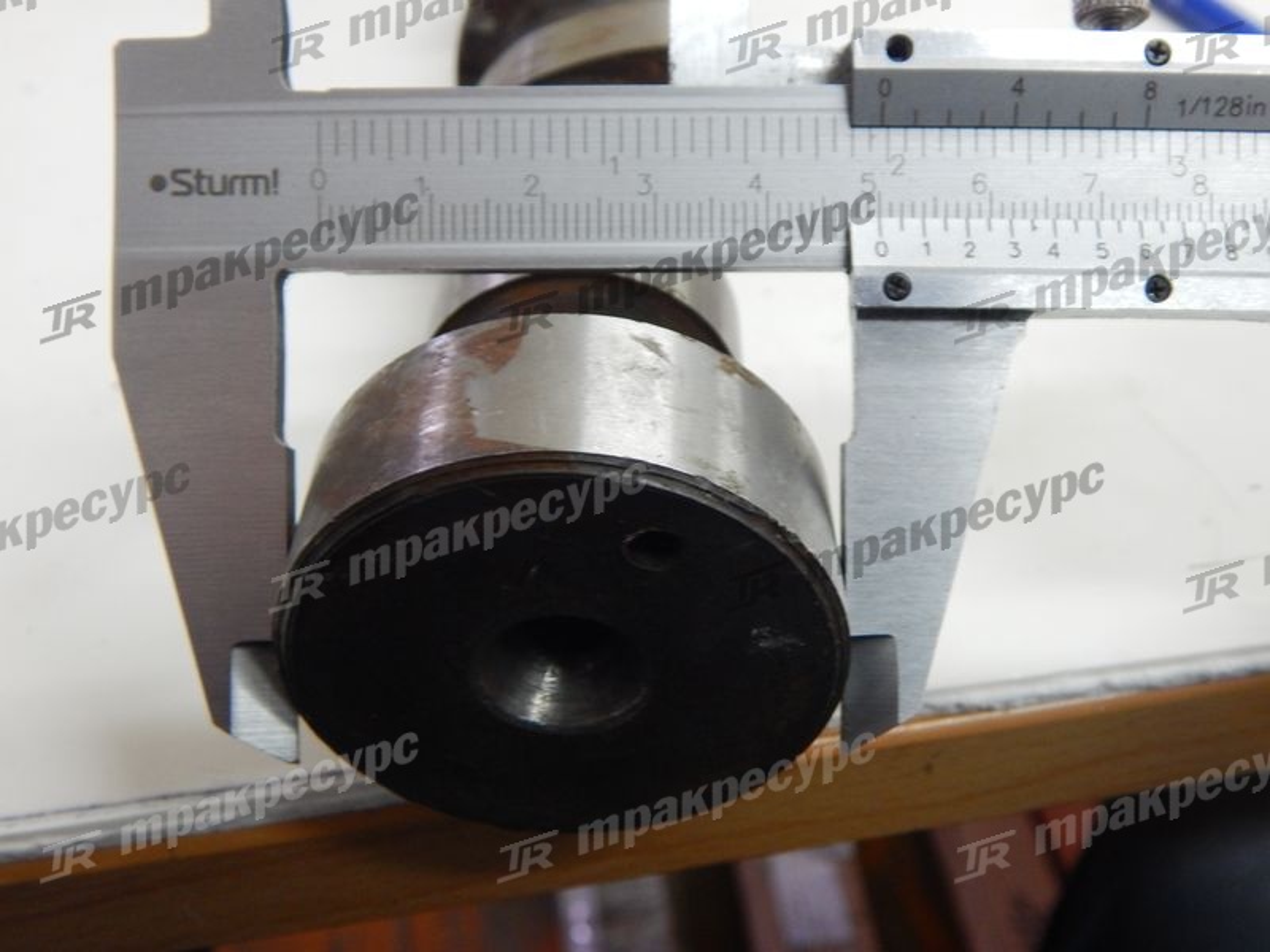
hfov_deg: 49.0
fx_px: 1394
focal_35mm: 38
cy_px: 476
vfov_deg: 37.7
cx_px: 635
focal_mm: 6.8
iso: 400
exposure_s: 1/20
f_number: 3.4
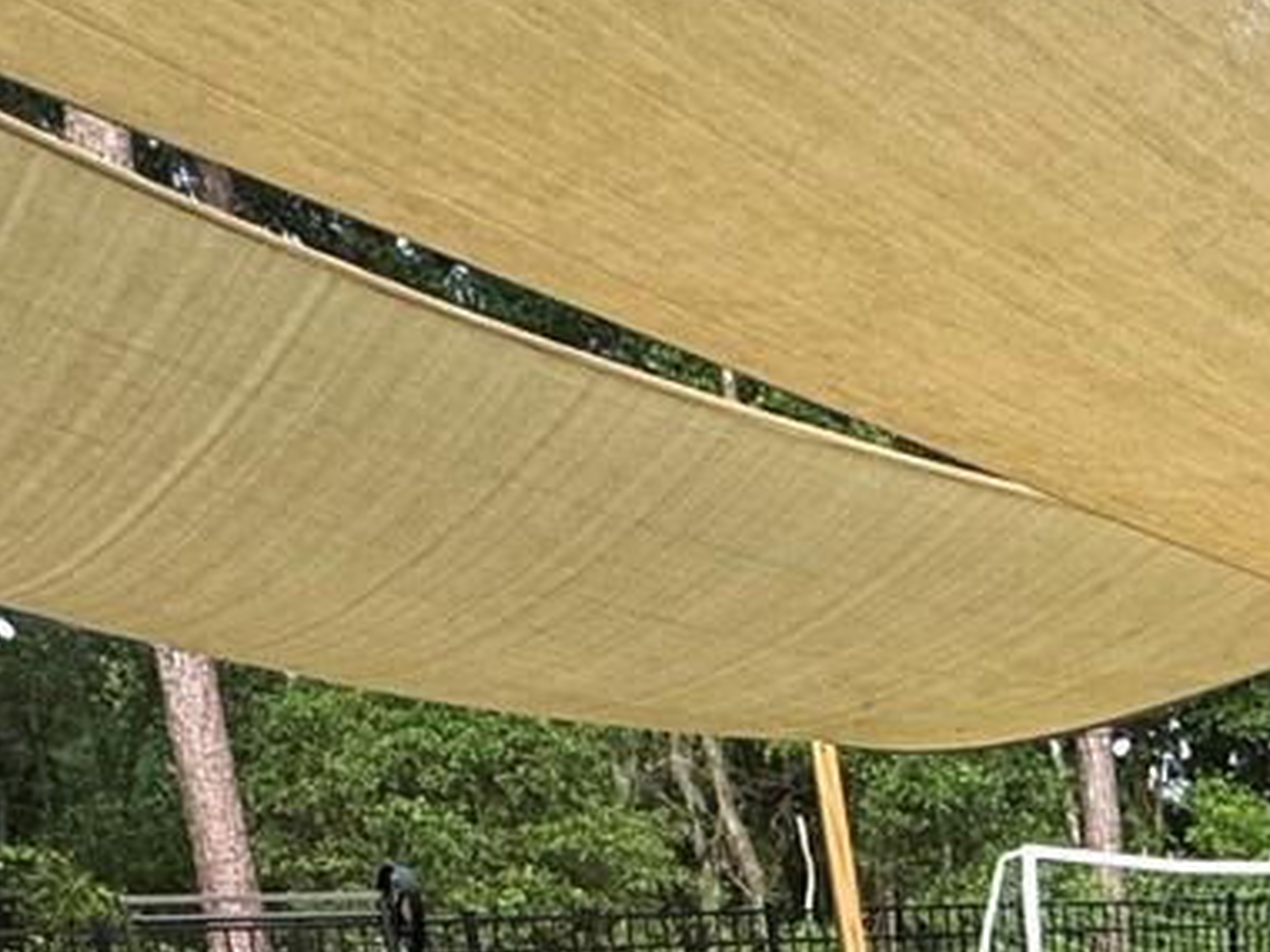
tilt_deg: -19.0
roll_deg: +1.2
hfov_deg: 28.5
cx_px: 1517
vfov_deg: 19.2
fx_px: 2165
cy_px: 1690
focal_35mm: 59
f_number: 2.2
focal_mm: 2.22
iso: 125
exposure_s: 1/120
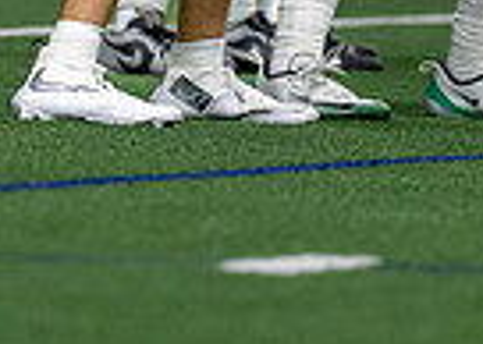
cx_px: 299
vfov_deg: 1.2
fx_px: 16823
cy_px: -354
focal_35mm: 1227
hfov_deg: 1.6
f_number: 2.8
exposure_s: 1/1000
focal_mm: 200
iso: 1250
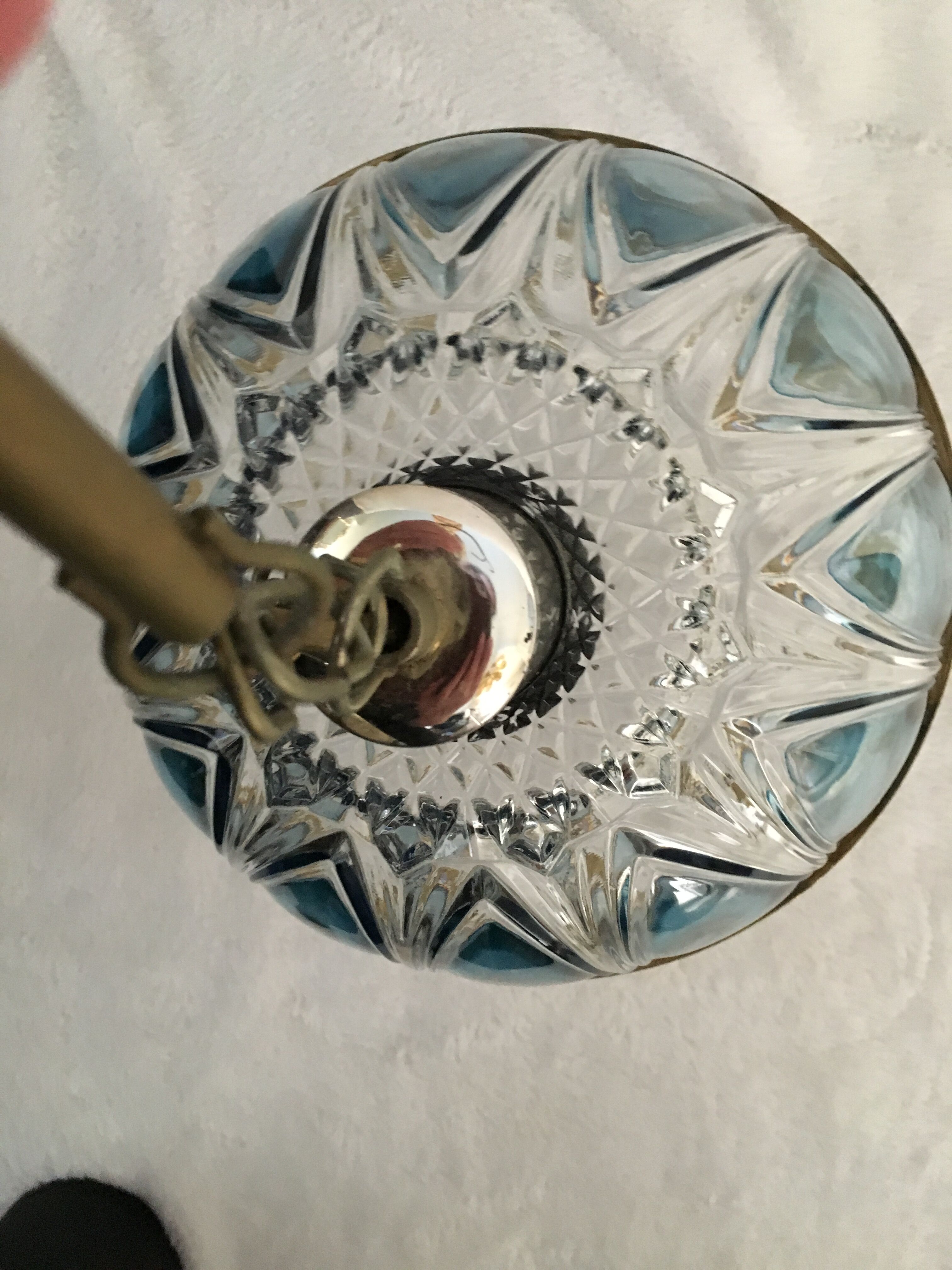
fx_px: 1063
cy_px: 635
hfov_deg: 48.2
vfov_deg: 61.7
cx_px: 476
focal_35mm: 29
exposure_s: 1/17
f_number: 2.2
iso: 250
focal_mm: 4.15
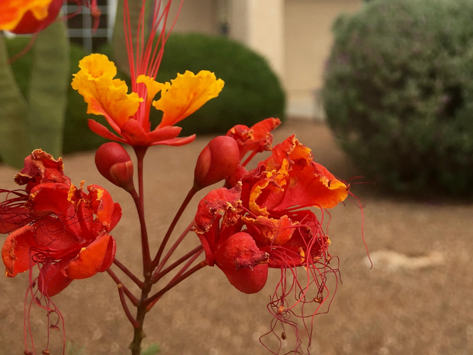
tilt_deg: -0.7
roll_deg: -0.3
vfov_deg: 26.1
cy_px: 76
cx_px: 353
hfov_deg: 34.2
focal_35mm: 55
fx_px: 751
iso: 25
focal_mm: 4.15
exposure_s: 1/905
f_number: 2.2
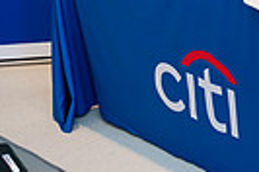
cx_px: 540
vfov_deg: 11.4
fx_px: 804
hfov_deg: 14.6
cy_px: -122
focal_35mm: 112
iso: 500
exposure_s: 1/200
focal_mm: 24
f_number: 3.5
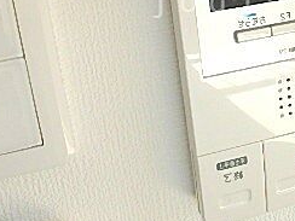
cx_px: 236
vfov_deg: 25.3
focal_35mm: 55
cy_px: 4
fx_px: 469
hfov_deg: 33.9
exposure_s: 1/125
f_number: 3.5
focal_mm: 3.7
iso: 125
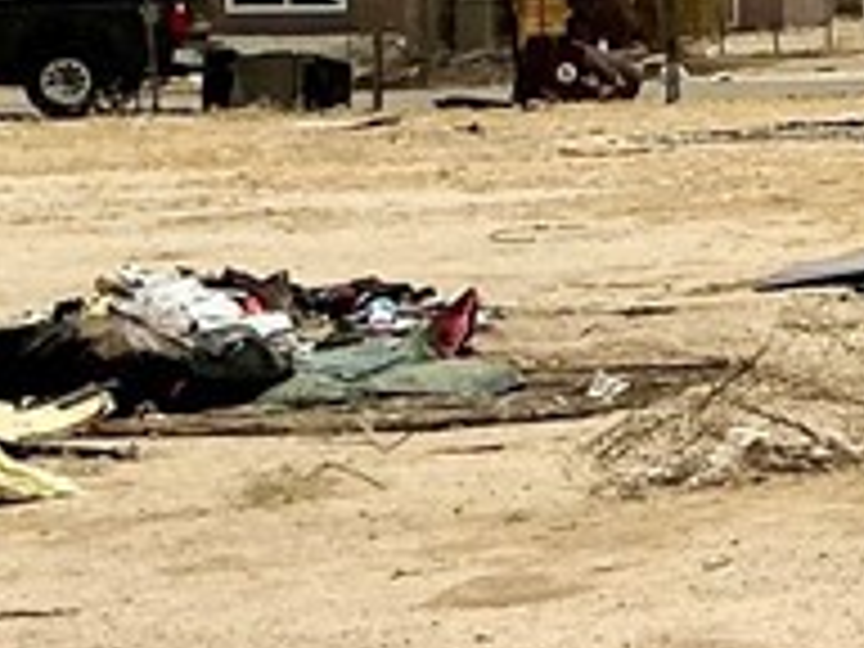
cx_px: 2156
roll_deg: +1.3
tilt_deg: +1.7
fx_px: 3869
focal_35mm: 155
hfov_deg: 10.7
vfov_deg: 9.4
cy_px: -153
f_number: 1.8
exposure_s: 1/4785
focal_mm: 3
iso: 25
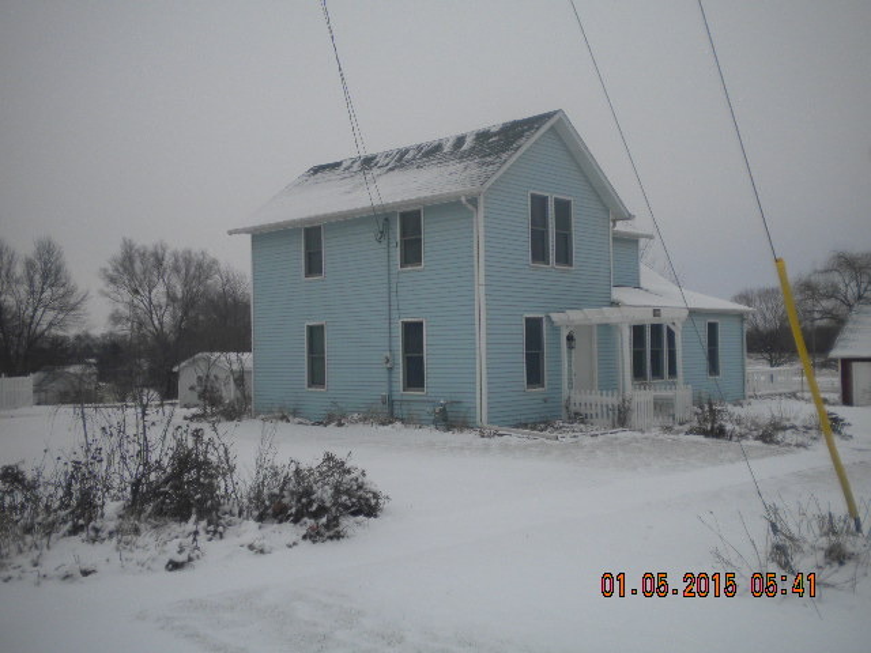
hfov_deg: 52.6
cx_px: 436
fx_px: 881
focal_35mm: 35
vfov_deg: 40.7
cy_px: 326
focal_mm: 6.3
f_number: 3.1
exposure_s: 1/220
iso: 80
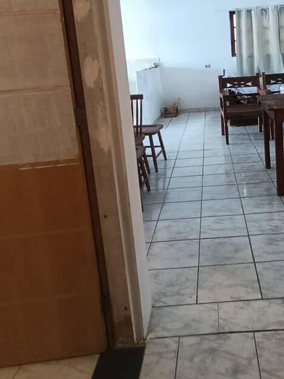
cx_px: 212
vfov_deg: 63.1
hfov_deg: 50.9
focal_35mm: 26
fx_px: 285
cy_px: 92
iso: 370
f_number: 2.2
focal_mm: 1.65
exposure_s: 1/30
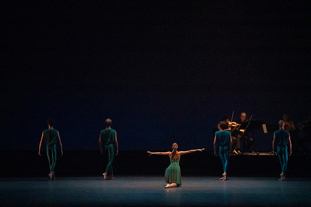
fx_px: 1417
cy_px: 104
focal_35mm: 164
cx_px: 156
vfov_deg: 8.4
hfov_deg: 12.5
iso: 25600
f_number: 8
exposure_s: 1/400
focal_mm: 164
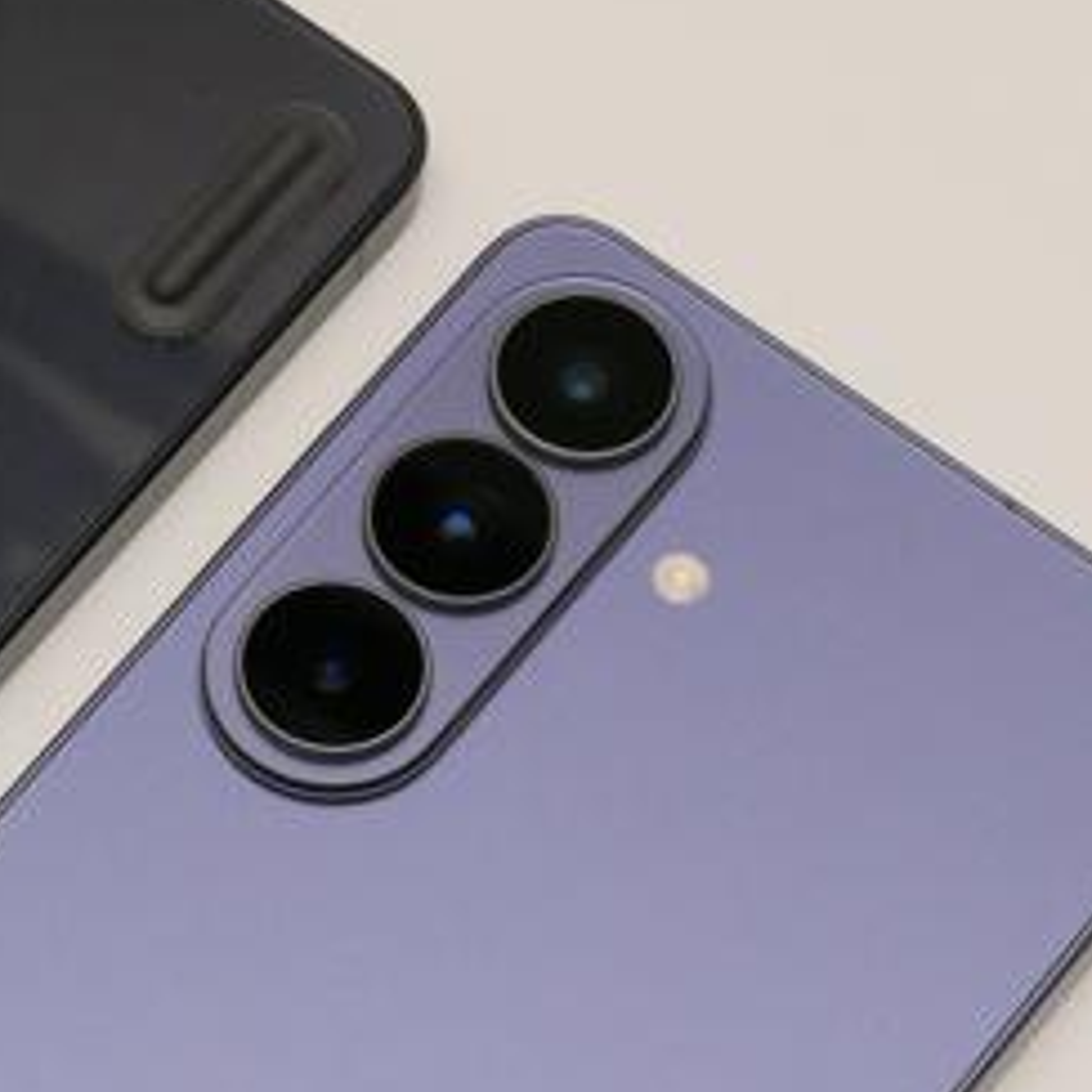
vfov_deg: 7.8
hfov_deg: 7.8
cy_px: 877
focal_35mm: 223
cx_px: 40
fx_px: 7959
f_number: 7.1
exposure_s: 1/50
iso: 800
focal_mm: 34
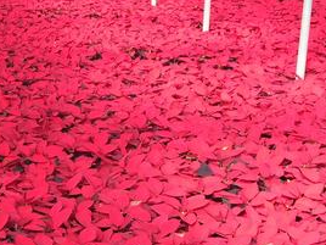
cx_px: -32
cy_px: 279
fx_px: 951
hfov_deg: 18.7
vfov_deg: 14.3
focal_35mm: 101
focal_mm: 4.15
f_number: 2.2
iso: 32
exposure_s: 1/285
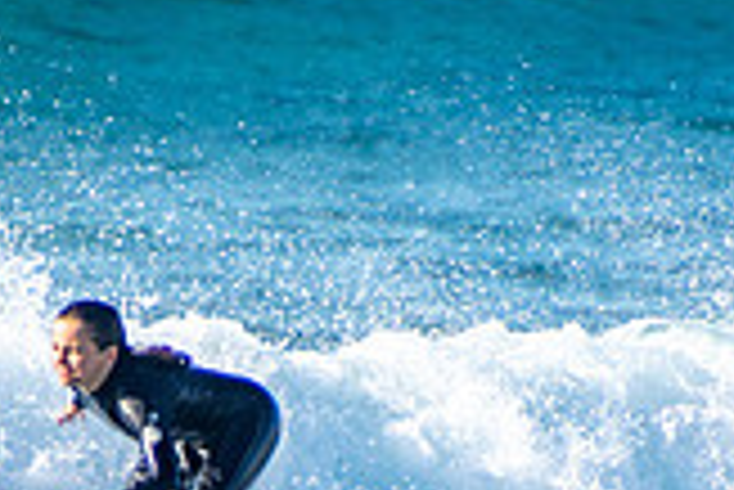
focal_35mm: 2136
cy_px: 659
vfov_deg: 0.6
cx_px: 243
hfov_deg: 1.0
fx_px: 43588
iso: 140
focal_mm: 400
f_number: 5.6
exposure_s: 1/400
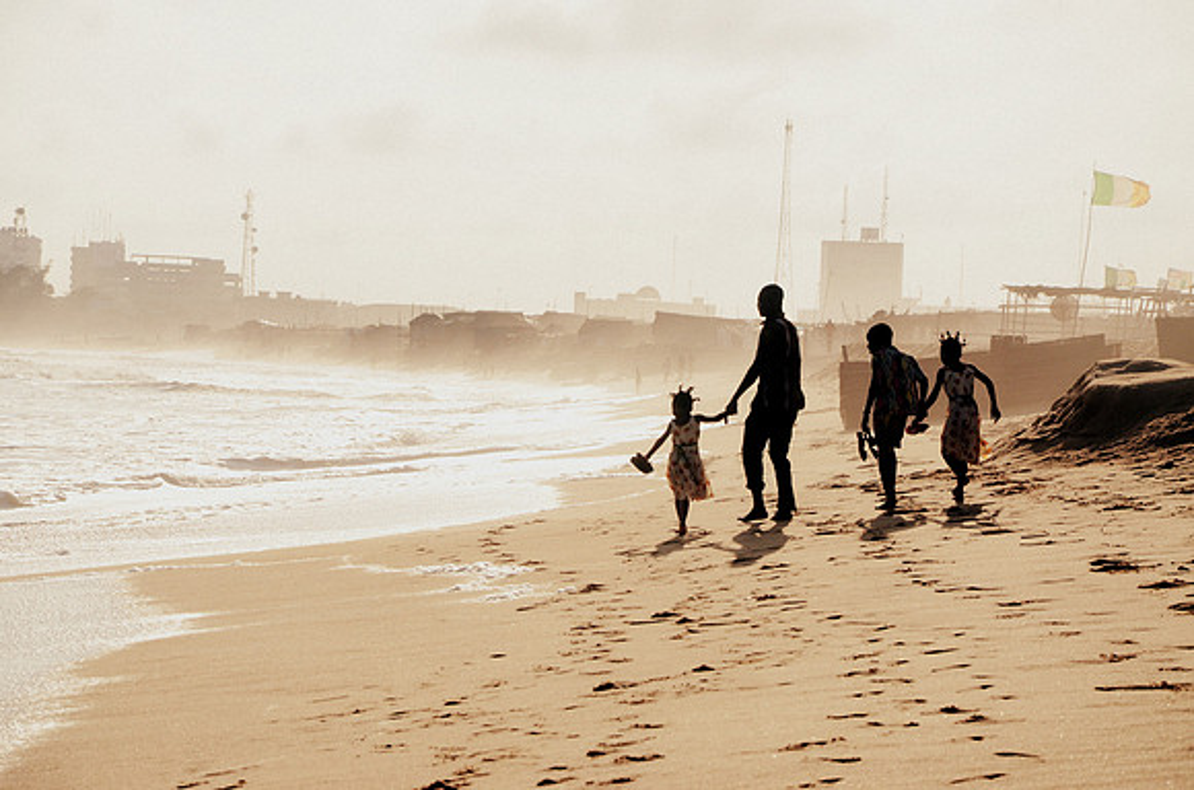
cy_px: 395
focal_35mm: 158
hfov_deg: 13.1
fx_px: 5212
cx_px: 597
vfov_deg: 8.7
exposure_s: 1/1250
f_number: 9
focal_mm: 105
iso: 280
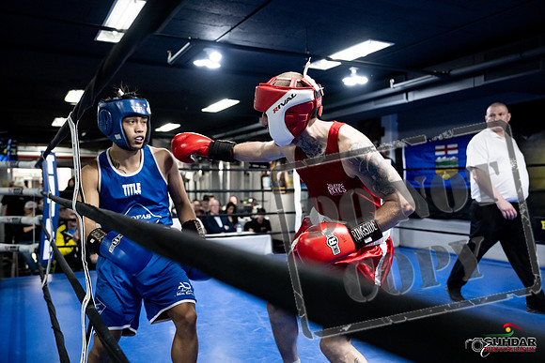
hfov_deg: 58.7
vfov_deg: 41.1
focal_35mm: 32
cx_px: 272
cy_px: 182
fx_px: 485
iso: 8000
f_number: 2.8
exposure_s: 1/1000
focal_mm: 32
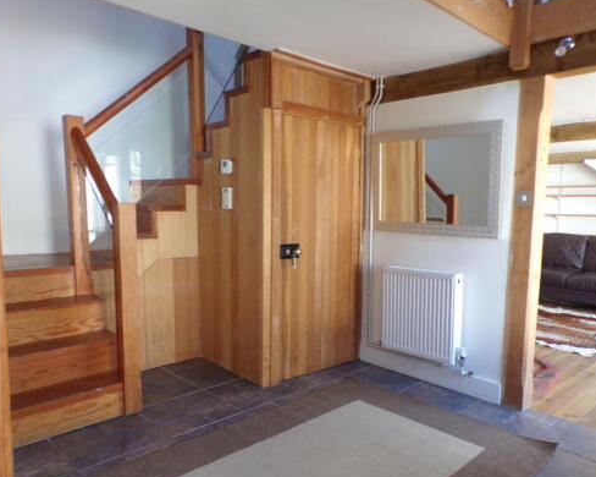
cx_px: 345
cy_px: 262
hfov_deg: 61.9
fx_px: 494
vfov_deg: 51.4
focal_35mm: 28
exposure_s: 1/34
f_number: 3
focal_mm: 4.3
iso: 153
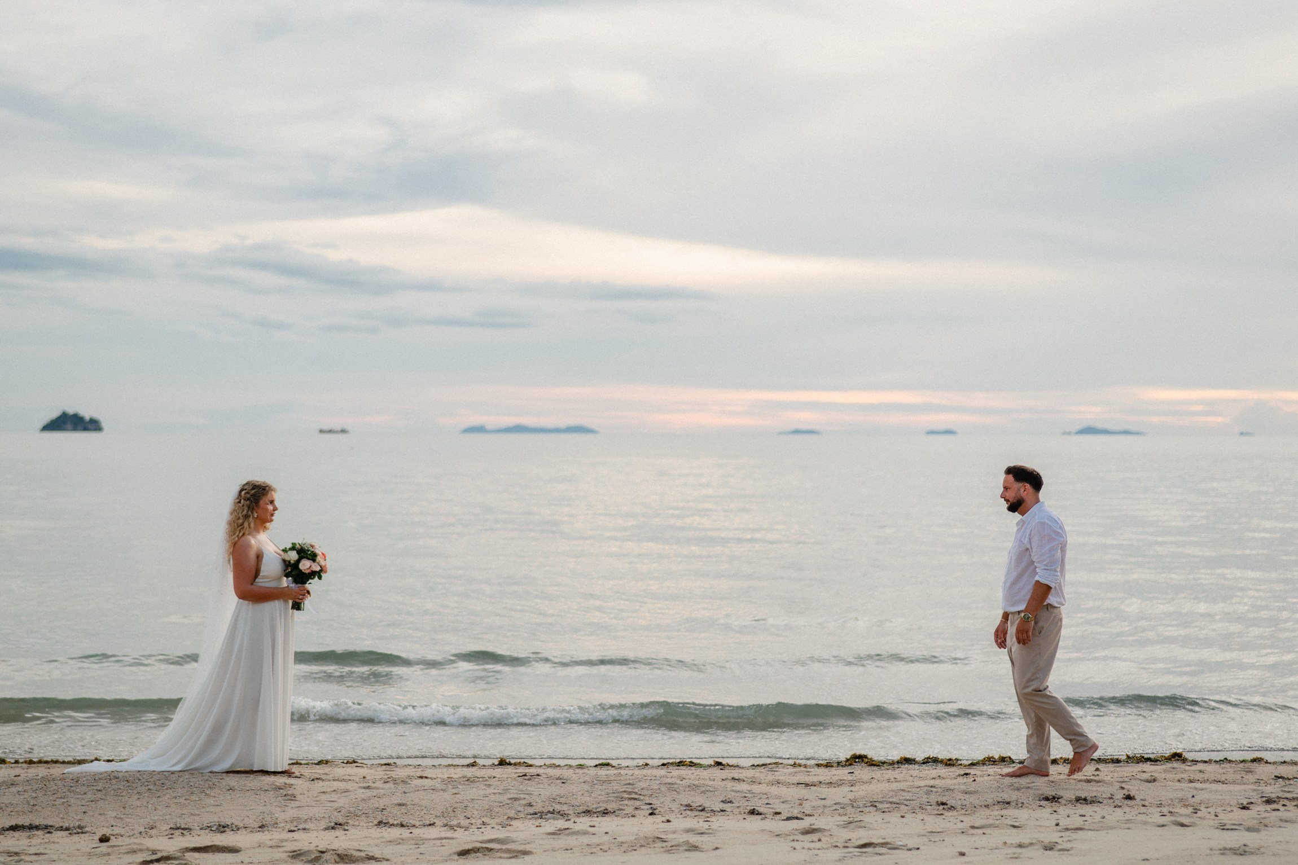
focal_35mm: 57
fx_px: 2051
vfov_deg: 23.8
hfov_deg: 35.1
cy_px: 385
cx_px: 635
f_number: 2
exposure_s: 1/400
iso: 160
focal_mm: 50
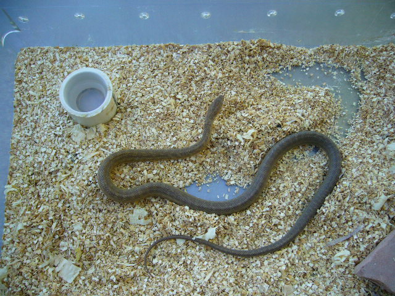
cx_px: 198
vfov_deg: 40.7
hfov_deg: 52.6
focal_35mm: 35
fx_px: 399
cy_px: 148
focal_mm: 5.8
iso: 80
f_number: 2.8
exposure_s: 1/125
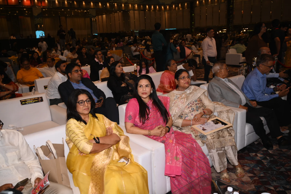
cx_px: 146
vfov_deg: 41.7
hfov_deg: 59.5
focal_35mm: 32
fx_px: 255
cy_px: 97
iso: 400
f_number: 5
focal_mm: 31.5
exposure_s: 1/160
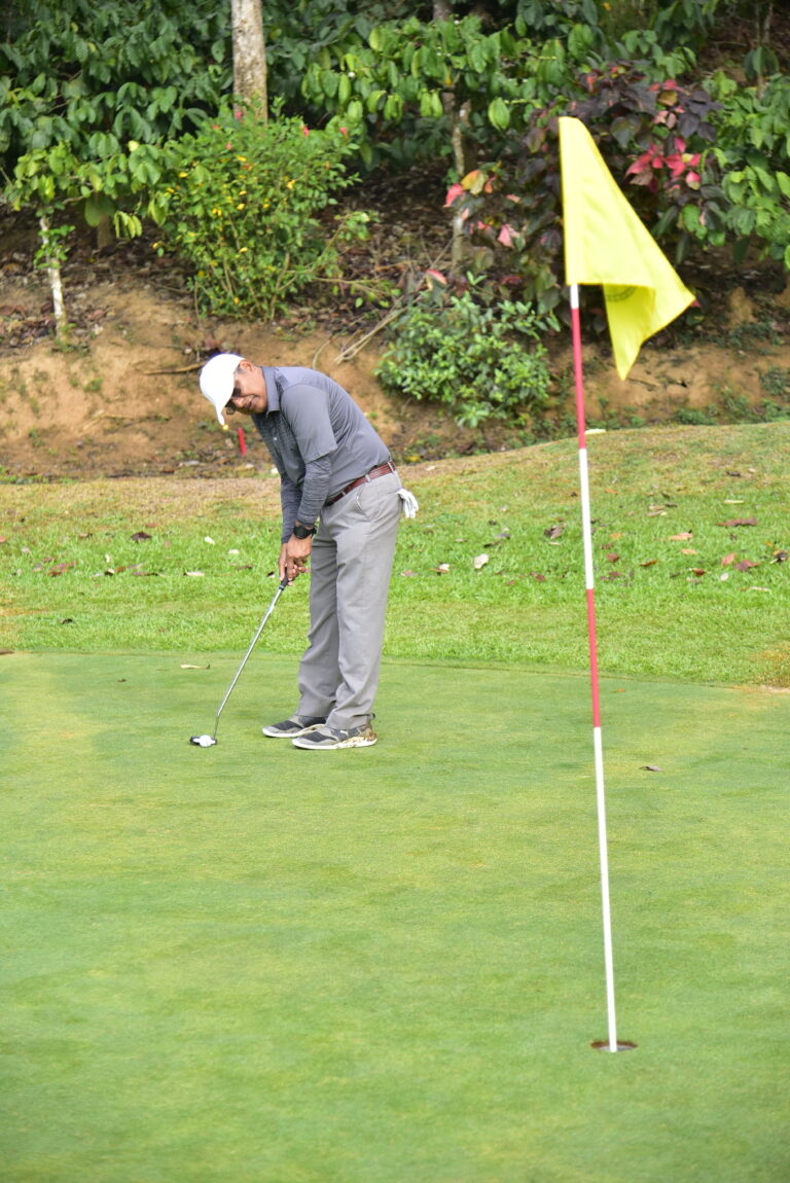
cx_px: 395
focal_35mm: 82
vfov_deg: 24.8
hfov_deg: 16.7
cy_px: 592
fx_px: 2696
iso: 500
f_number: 4
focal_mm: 82
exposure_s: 1/1000
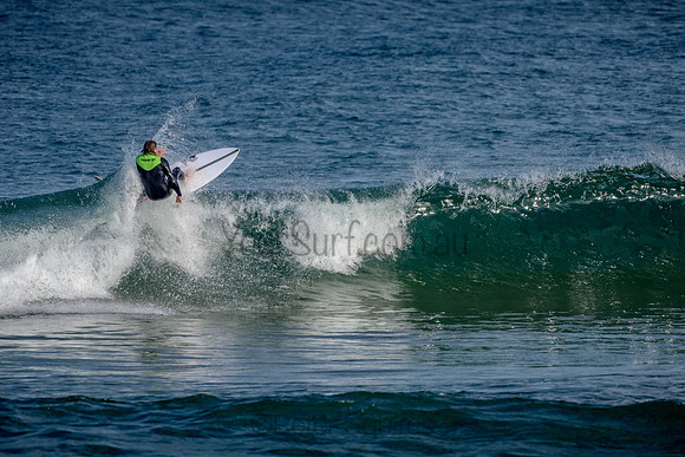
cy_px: 228
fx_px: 11648
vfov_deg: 2.2
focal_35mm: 612
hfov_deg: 3.4
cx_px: 342
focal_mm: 500
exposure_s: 1/1250
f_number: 5.6
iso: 100
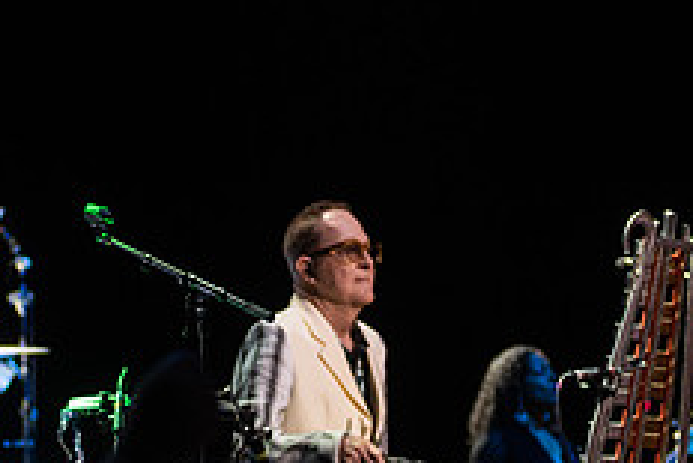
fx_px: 4141
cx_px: 293
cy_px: 91
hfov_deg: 9.6
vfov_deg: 6.4
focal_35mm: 215
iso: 1250
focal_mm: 86
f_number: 3.2
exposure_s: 1/800
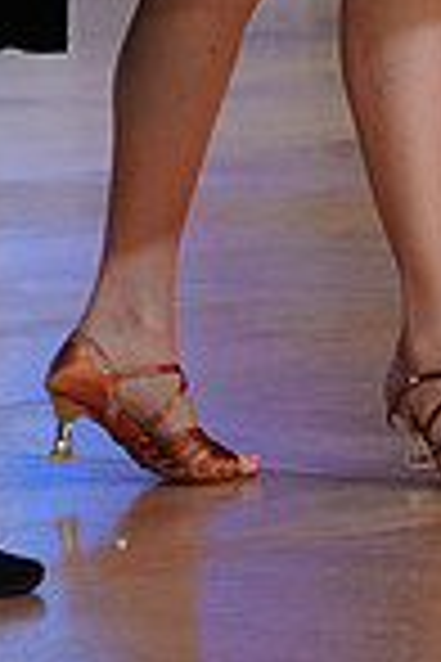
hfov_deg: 3.3
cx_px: -38
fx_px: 7607
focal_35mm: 414
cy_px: -545
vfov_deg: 4.9
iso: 1600
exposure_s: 1/400
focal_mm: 105
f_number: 4
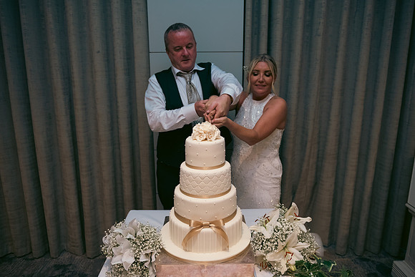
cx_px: 208
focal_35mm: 28
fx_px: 323
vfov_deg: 46.4
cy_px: 138
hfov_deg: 65.5
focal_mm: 28
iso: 800
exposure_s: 1/160
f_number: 3.5
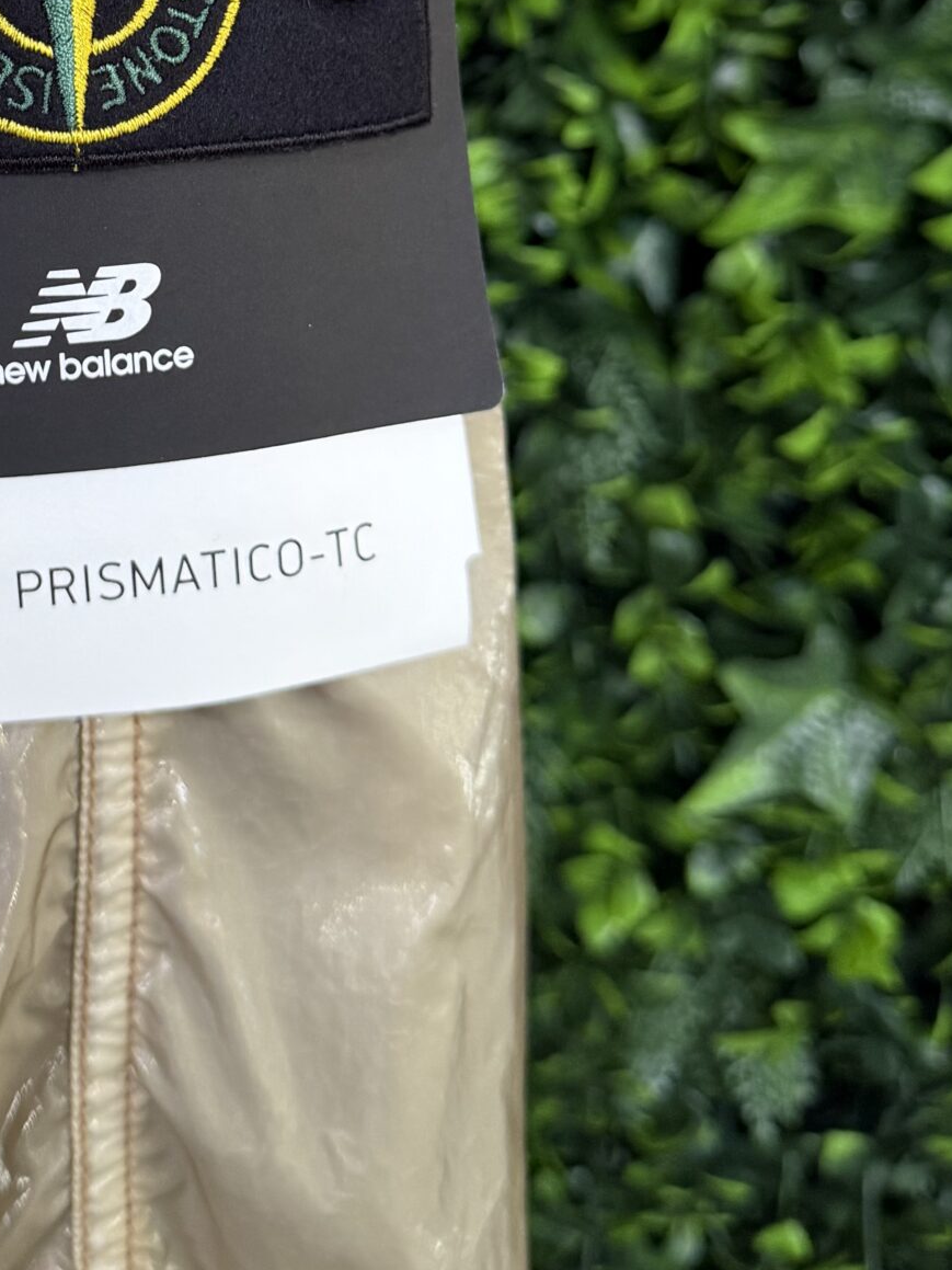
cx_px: 53
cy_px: 130
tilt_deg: -14.4
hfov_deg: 26.4
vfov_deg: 34.2
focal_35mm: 53
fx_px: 1944
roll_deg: -2.0
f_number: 1.78
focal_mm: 6.76
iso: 320
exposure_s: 1/51
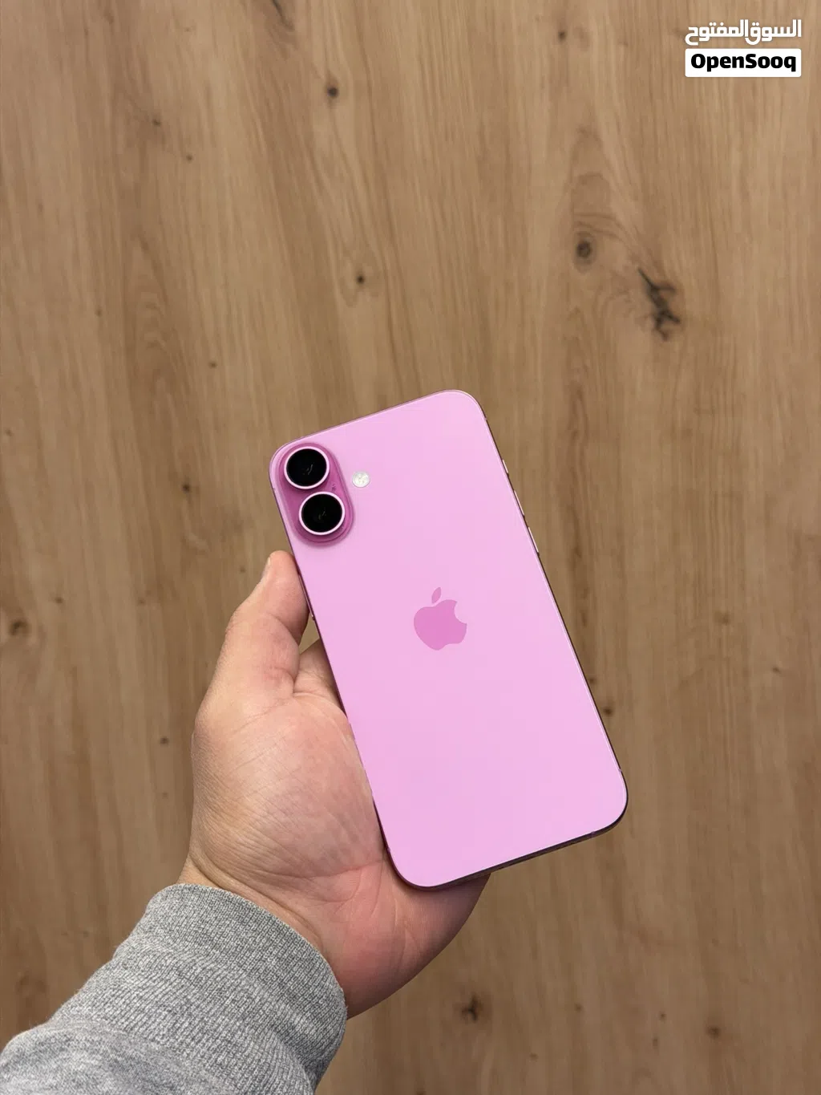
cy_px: 548
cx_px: 410
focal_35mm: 48
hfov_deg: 30.3
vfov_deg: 39.7
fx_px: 1518
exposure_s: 1/100
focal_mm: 6.76
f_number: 1.78
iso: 100
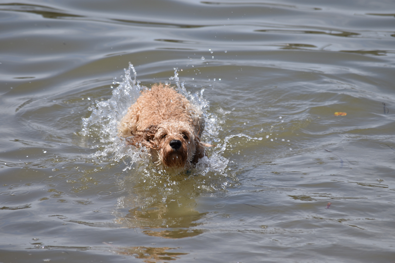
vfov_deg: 4.6
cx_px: 198
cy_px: 132
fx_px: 3291
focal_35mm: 300
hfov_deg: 6.9
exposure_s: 1/640
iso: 100
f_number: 6.3
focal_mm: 200
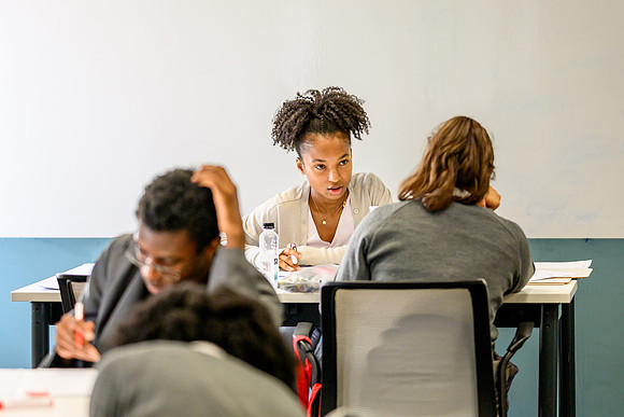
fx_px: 2217
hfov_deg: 16.0
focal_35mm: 128
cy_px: 208
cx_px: 312
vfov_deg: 10.7
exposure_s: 1/400
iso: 450
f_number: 1.8
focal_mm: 85
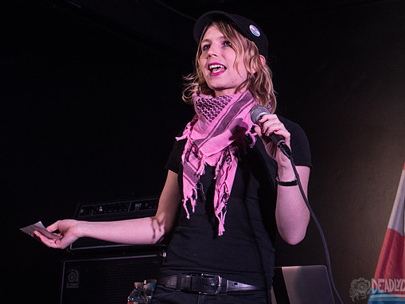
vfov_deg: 15.9
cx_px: 427
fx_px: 1088
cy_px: 163
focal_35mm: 93
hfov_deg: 20.3
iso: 1600
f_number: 3.5
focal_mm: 44
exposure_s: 1/320
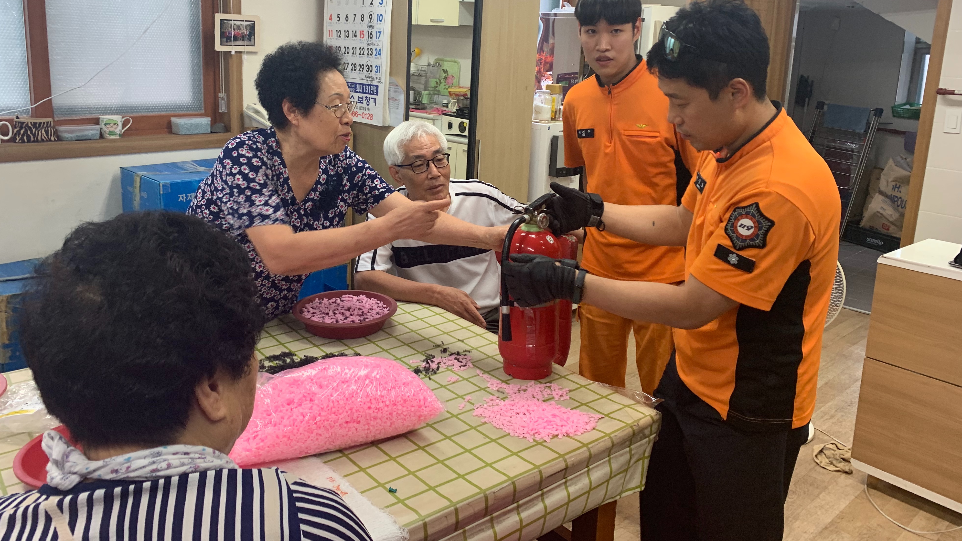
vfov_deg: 39.8
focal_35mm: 29
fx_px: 740
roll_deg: -5.0
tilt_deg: -13.4
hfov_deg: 66.1
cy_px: 190
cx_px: 470
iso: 64
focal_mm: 4.25
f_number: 1.8
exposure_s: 1/60
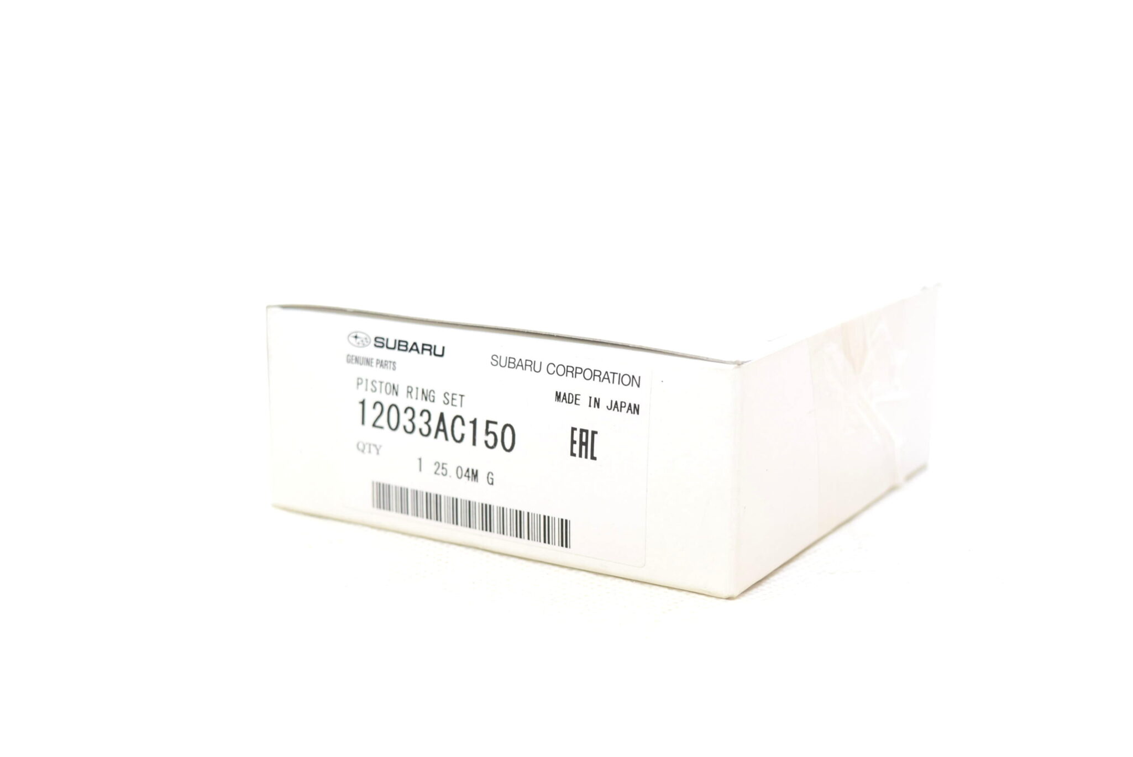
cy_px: 378
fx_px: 1795
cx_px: 566
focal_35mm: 57
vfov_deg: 23.8
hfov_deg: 35.0
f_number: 5.6
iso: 400
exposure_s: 1/125
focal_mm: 38
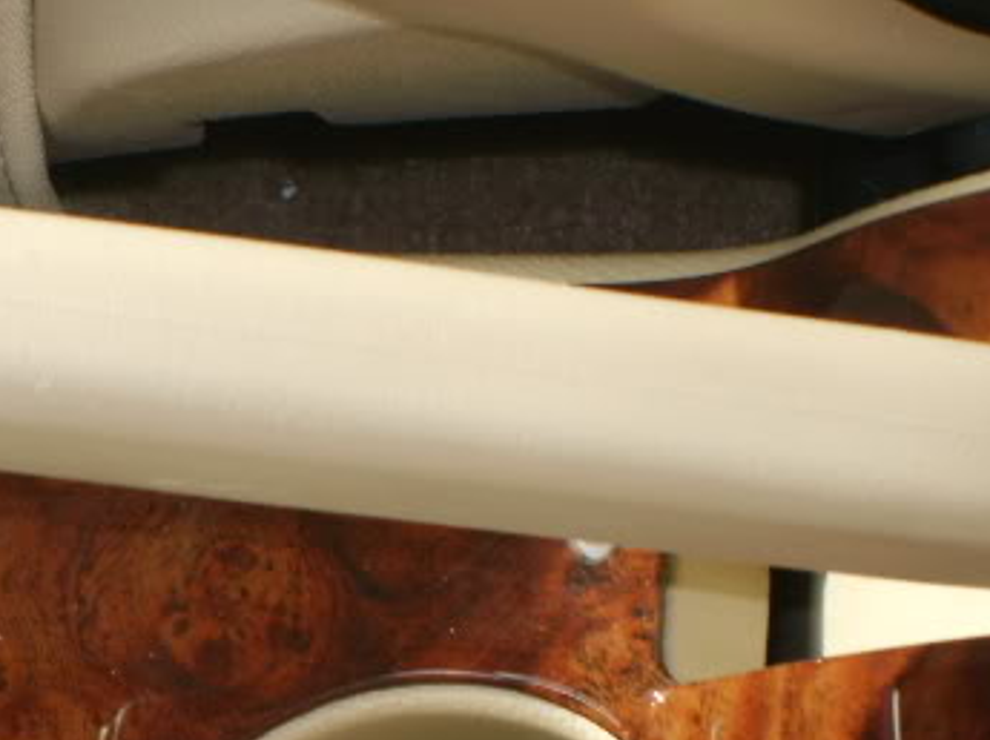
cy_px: 663
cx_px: 264
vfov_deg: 7.6
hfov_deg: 10.1
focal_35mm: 195
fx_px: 5571
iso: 100
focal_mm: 17.4
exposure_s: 1/60
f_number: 4.9
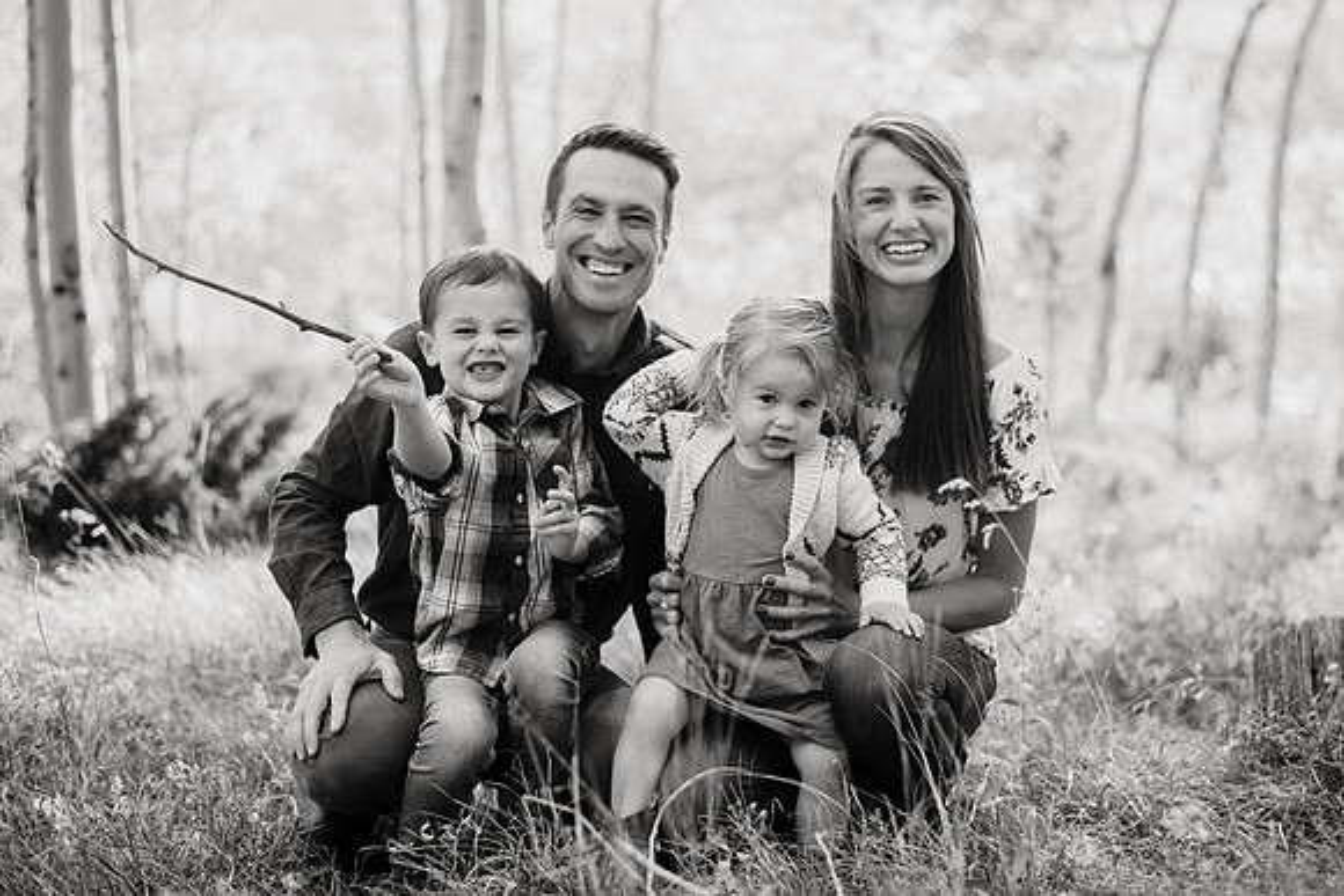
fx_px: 2105
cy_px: 391
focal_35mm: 56
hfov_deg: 35.4
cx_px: 758
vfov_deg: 24.0
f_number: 2.2
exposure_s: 1/1000
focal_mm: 50
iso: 200
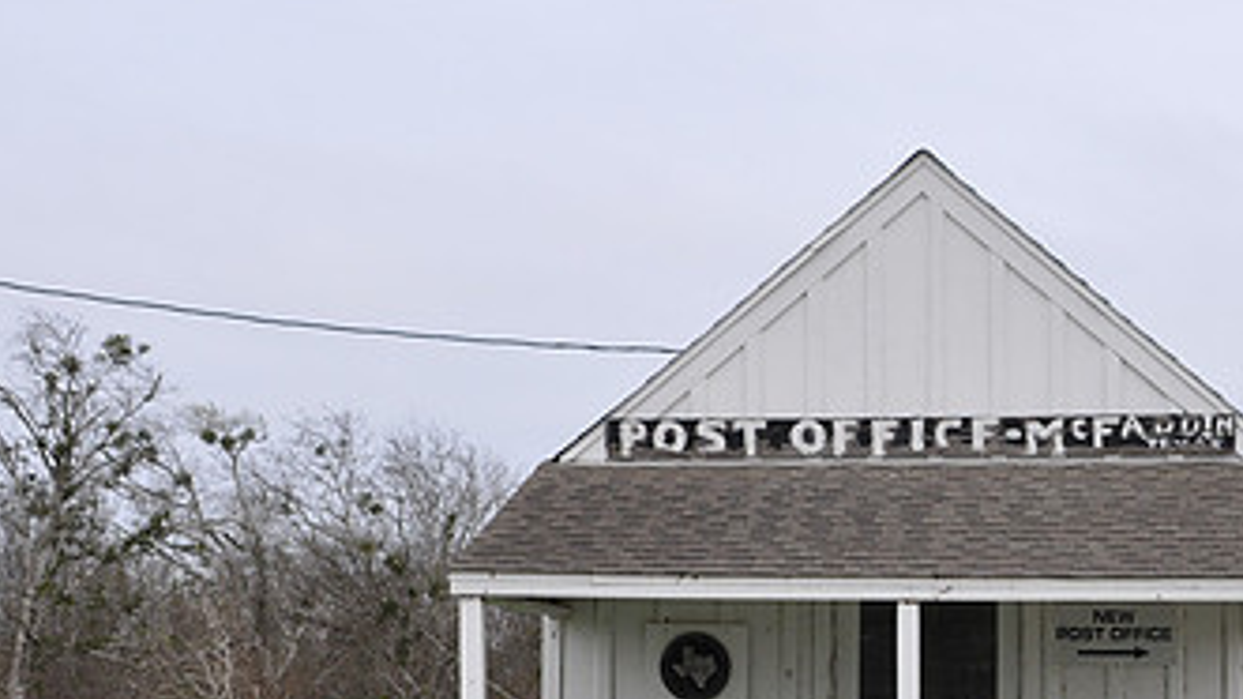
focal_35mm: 88
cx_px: 954
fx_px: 2900
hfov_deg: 23.9
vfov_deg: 13.7
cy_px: 577
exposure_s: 1/320
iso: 200
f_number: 9
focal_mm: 32
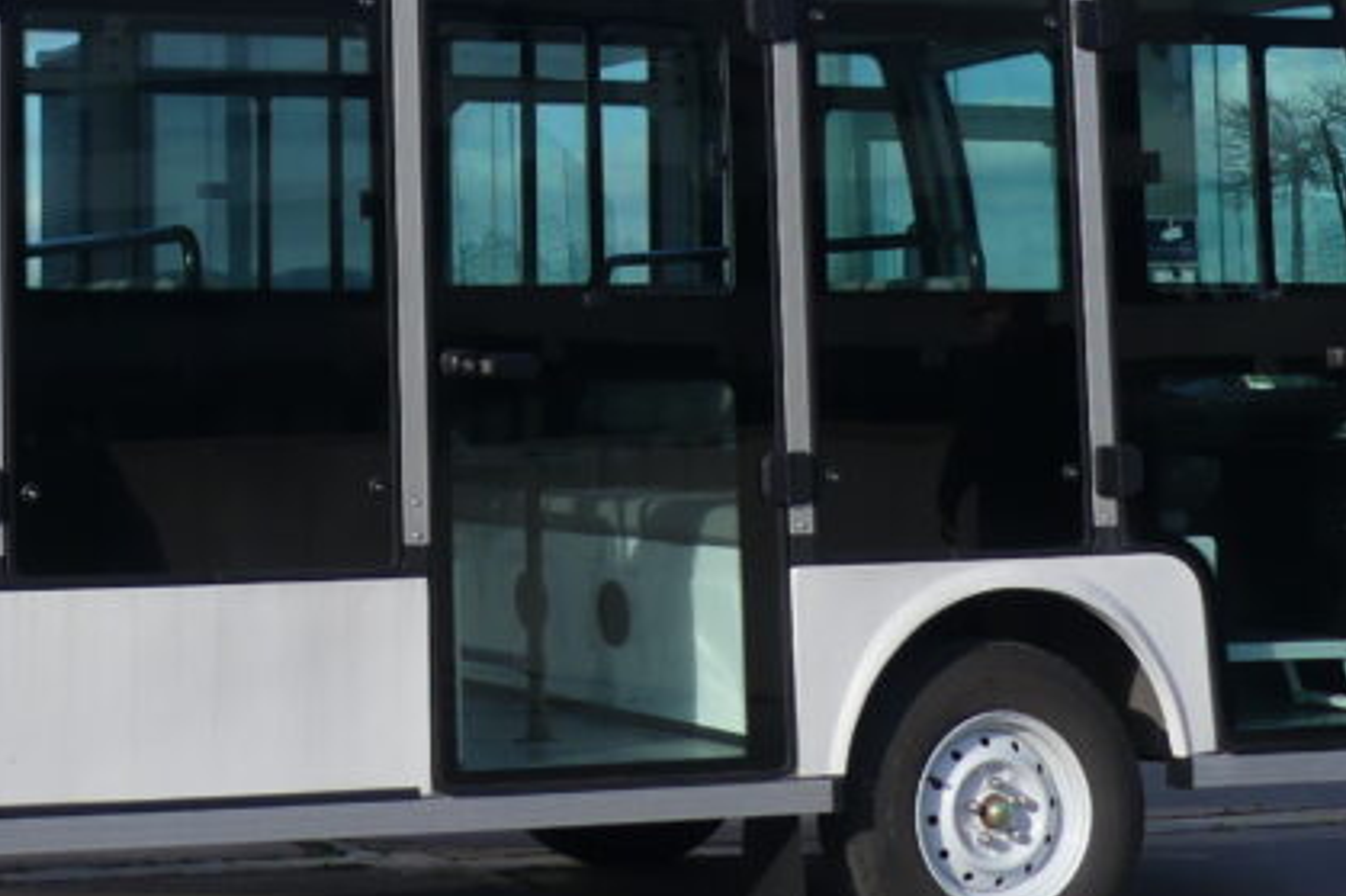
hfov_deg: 22.2
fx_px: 3326
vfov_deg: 15.1
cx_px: 67
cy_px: 45
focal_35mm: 89
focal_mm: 6.3
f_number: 2.8
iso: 100
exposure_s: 1/1300
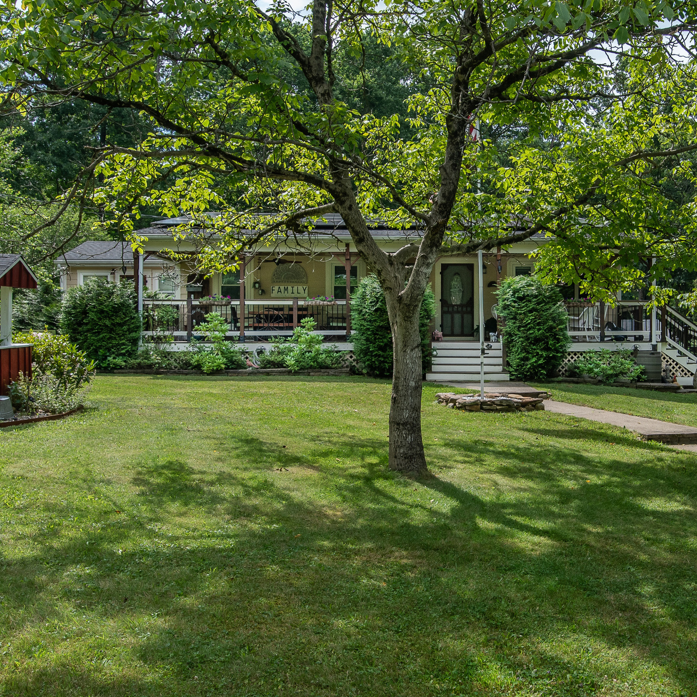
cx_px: 479
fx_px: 866
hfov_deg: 43.1
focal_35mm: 38
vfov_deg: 43.9
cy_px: 338
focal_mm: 19
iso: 250
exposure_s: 1/320
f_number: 10
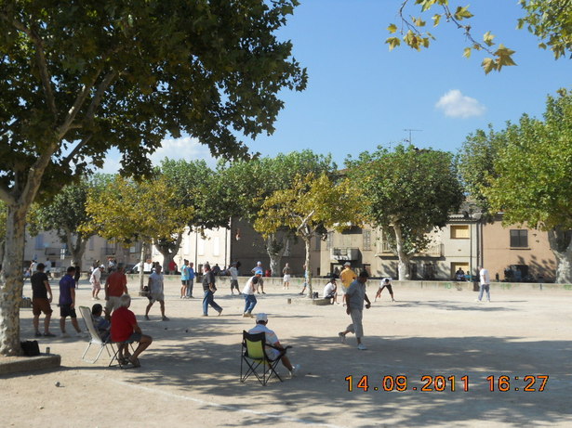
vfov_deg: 37.7
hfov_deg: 49.0
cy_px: 214
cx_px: 286
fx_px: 628
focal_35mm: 38
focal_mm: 6.9
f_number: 3.9
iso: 80
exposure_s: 1/640
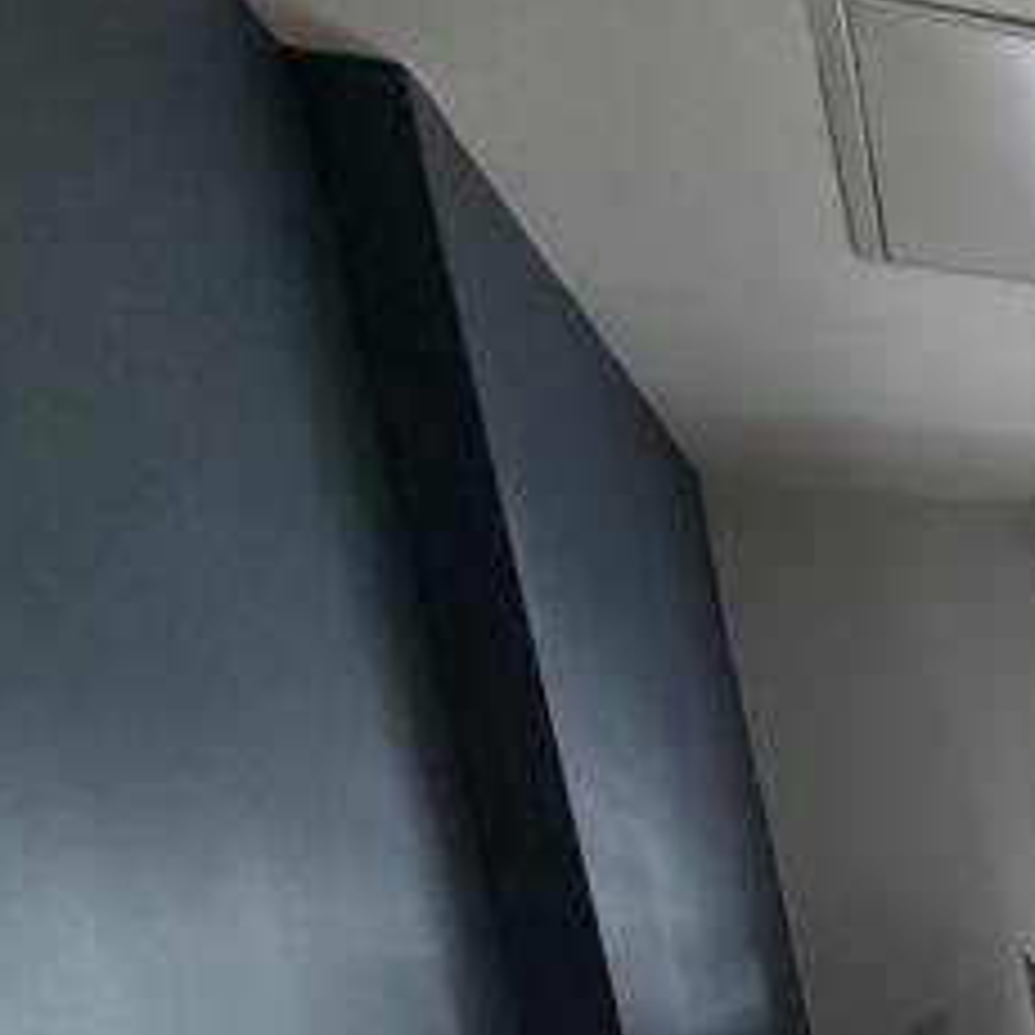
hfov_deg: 17.2
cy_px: 1323
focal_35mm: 55
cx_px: 2254
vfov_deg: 26.6
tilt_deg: -14.4
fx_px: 1861
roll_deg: +1.3
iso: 250
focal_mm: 2.22
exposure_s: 1/50
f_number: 2.2
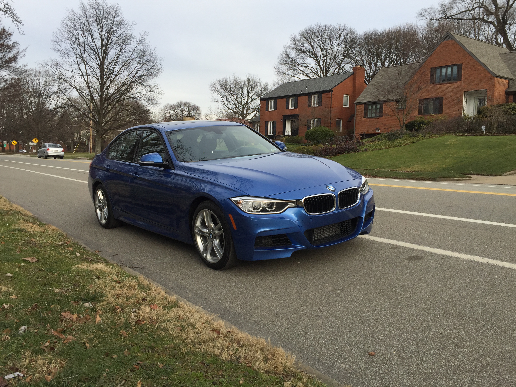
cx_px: 251
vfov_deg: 46.8
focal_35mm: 30
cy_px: 187
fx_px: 447
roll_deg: -1.9
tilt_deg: -4.3
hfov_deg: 60.0
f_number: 2.2
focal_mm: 4.15
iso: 32
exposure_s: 1/719
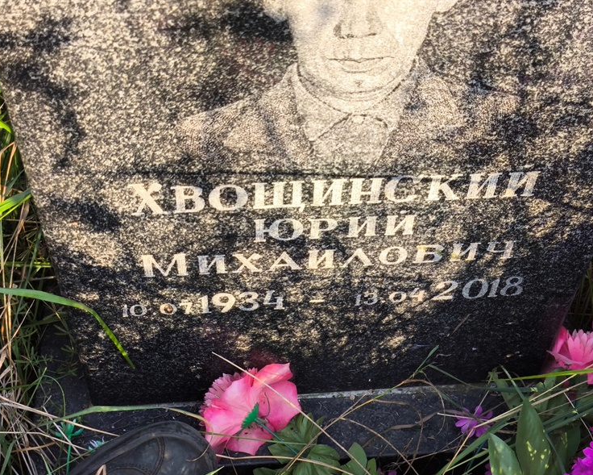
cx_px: 310
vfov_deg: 28.6
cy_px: 240
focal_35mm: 53
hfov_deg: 35.3
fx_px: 930
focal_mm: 4.71
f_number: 1.7
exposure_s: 1/219
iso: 50
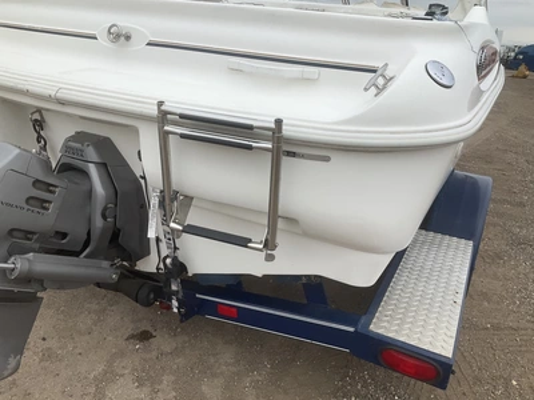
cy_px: 200
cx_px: 267
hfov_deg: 61.7
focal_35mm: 29
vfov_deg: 48.2
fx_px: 447
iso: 25
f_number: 1.8
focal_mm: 3
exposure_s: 1/1221
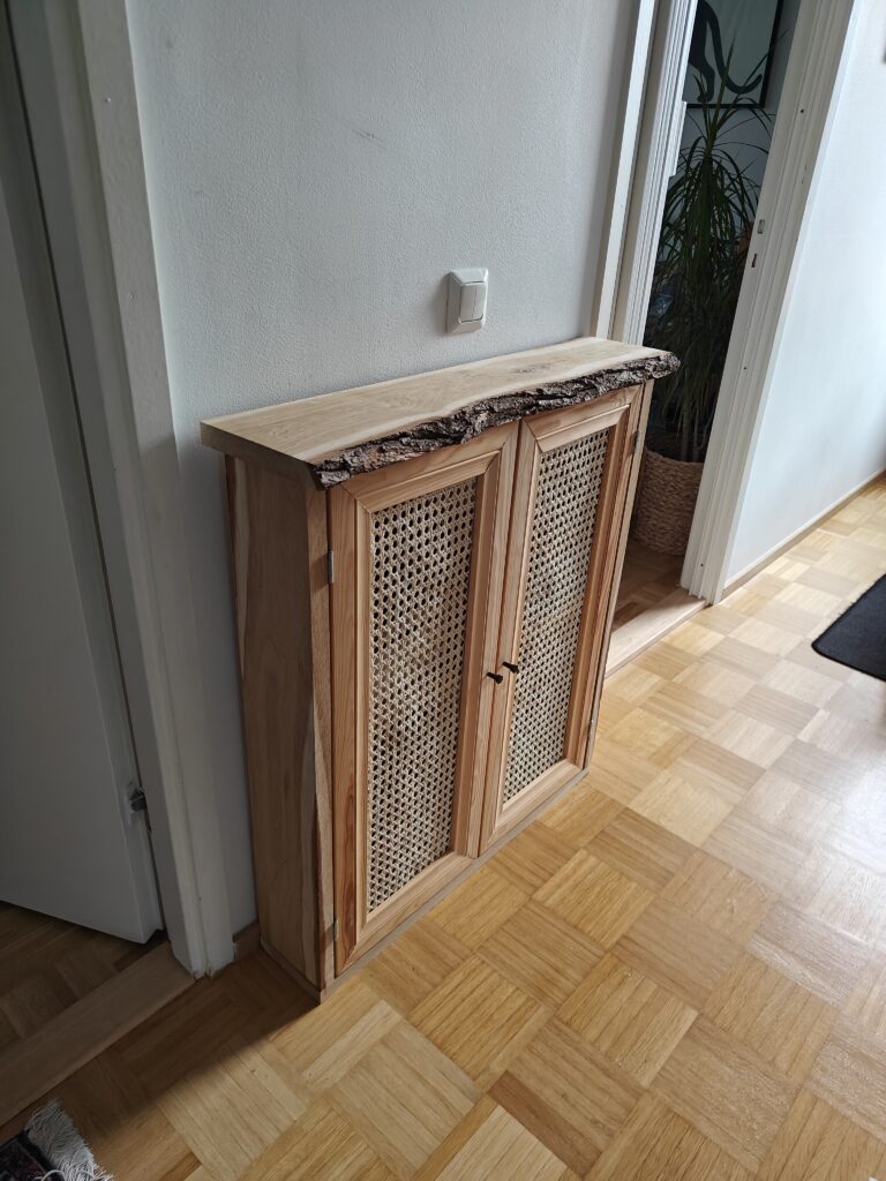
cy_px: 590
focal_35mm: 24
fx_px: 819
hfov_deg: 56.8
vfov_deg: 71.6
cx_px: 443
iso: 200
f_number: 1.8
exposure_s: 1/50
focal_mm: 5.59
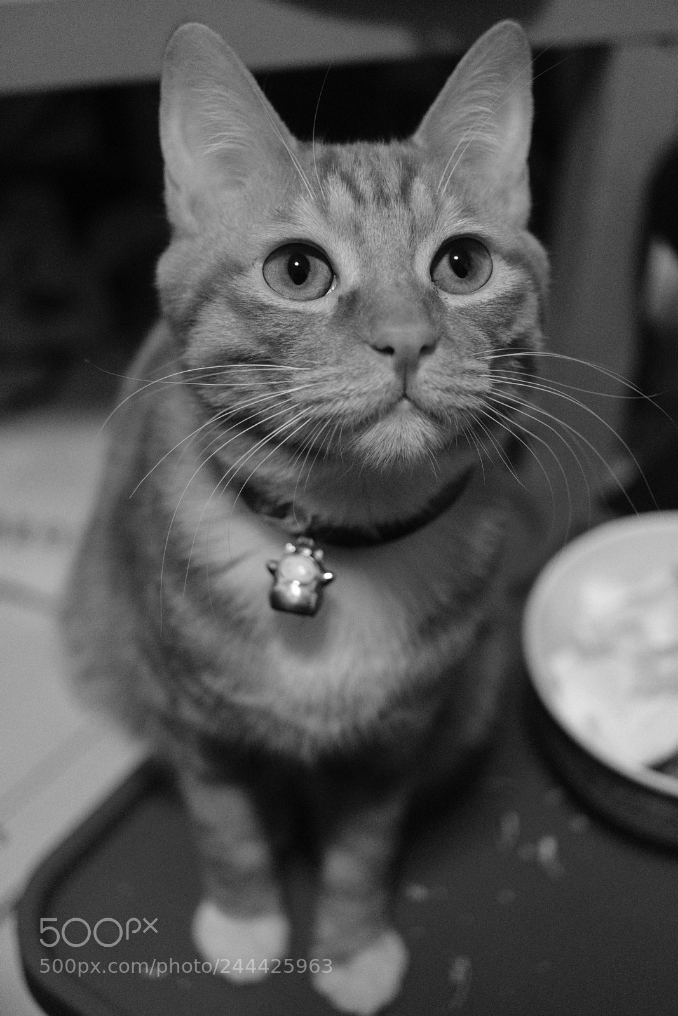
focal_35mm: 41
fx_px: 1158
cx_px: 339
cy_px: 508
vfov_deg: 47.4
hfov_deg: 32.6
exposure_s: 1/125
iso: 8000
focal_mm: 27
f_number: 2.8
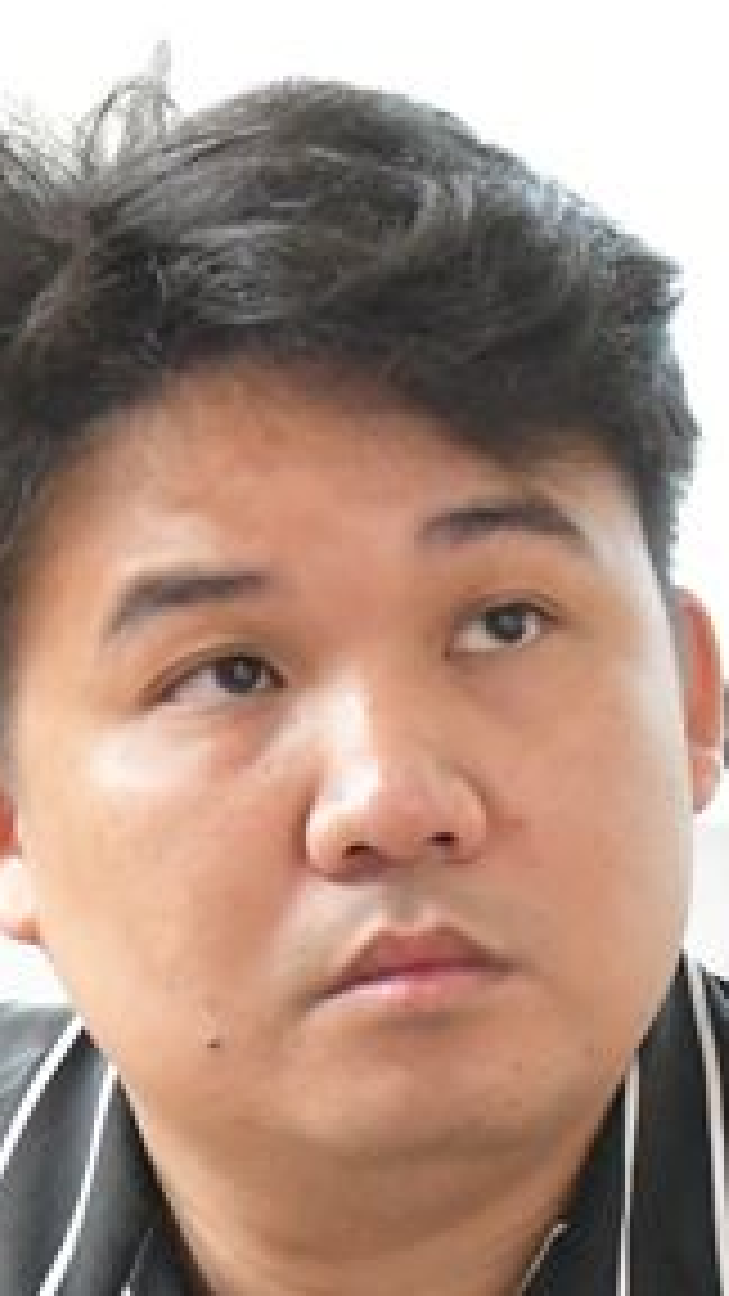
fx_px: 11925
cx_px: 162
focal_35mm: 347
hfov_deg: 3.5
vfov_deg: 6.2
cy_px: 1145
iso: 6400
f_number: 5
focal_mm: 62
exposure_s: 1/60
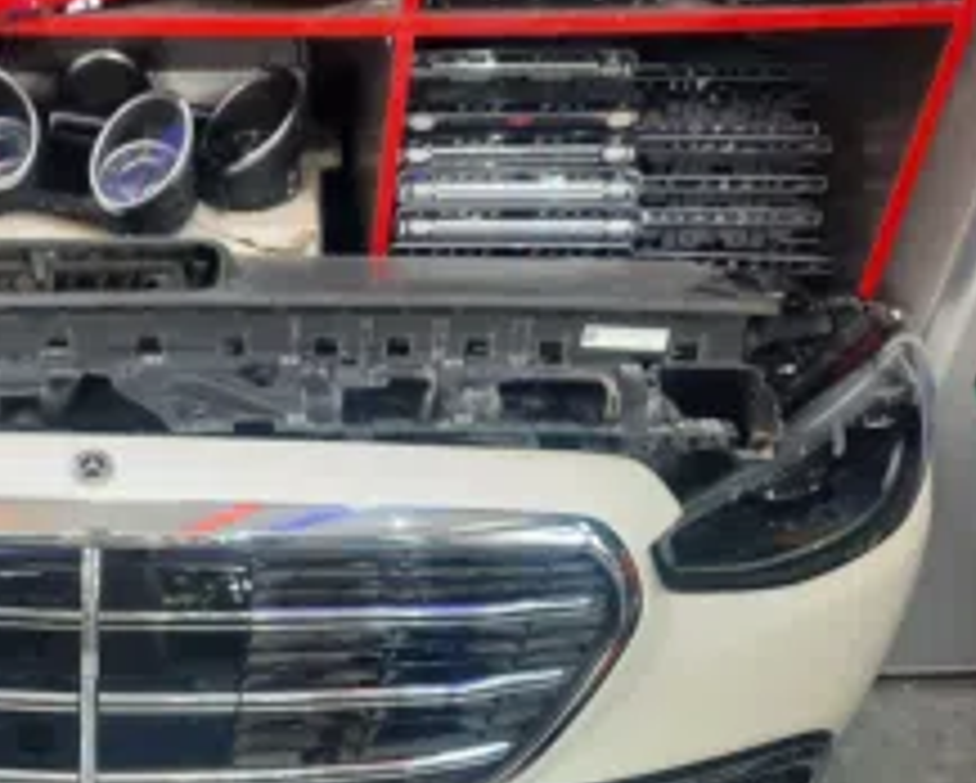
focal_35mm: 45
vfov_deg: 32.2
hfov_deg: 38.2
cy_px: 666
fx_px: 1301
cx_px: 90
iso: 80
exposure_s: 1/50
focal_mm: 4.6
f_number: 2
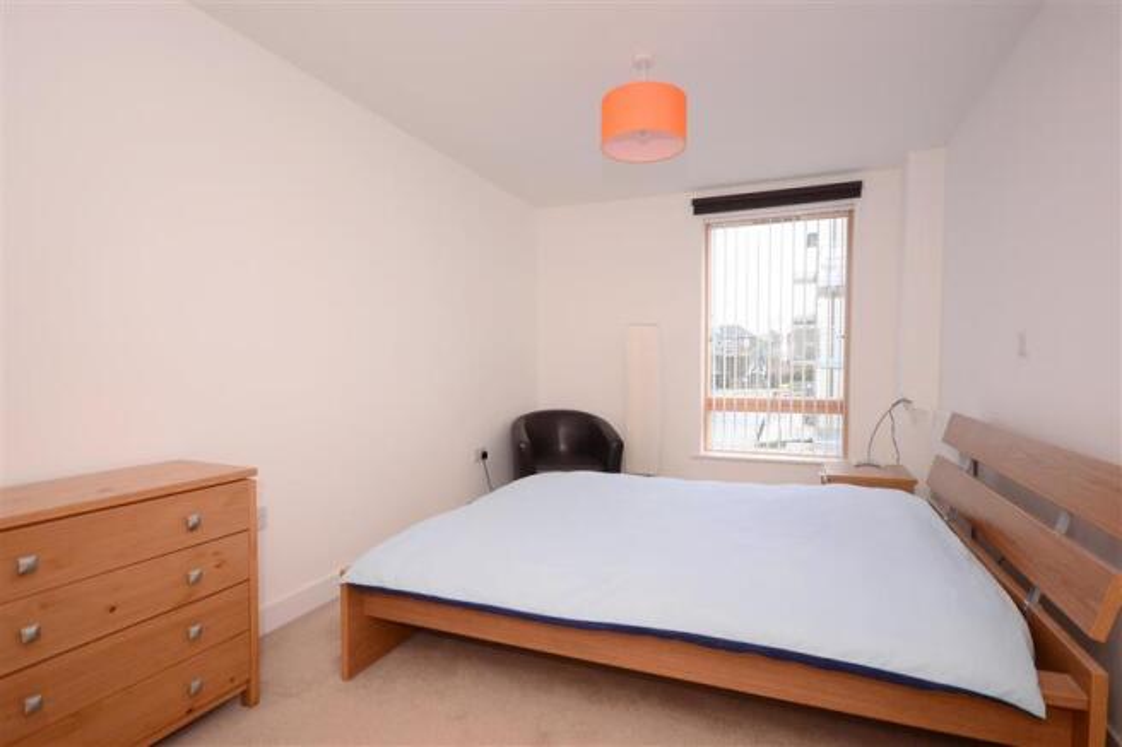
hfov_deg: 85.4
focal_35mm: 20
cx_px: 561
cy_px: 374
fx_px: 608
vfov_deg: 63.2
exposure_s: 1/30
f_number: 5.6
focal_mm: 13
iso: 400
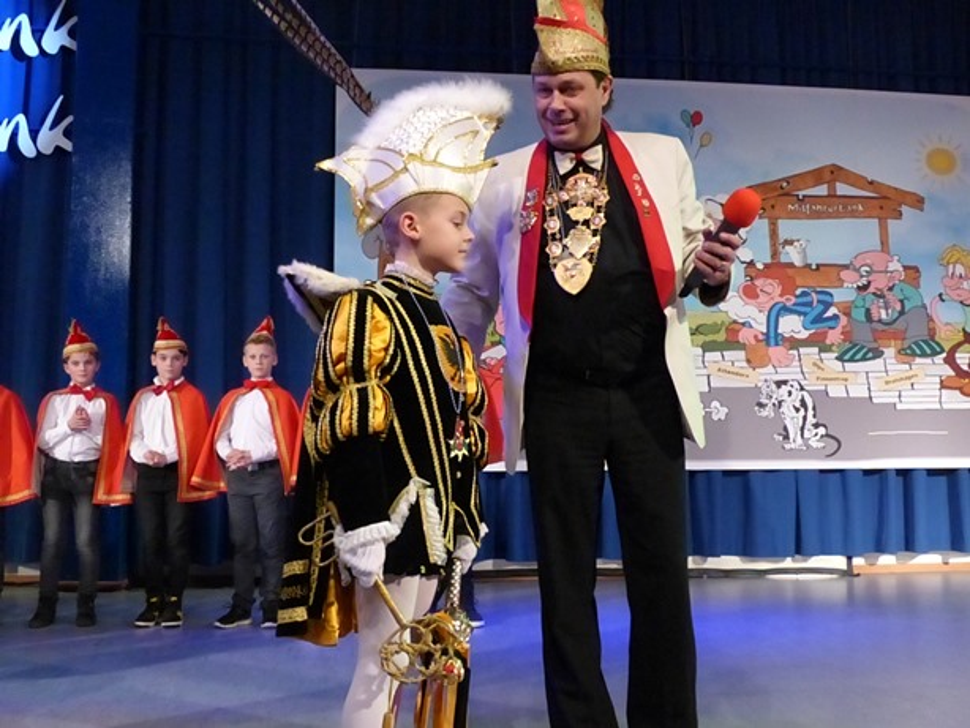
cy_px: 364
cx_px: 485
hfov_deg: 50.1
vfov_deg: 38.7
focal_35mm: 37
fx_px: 1037
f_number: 4
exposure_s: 1/200
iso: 1600
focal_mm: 6.6
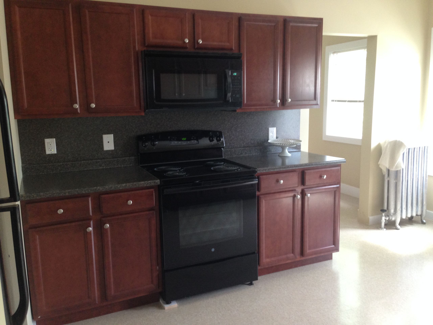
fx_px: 413
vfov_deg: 42.9
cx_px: 216
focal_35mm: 33
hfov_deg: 55.4
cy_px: 162
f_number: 2.4
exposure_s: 1/20
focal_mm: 4.12
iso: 160
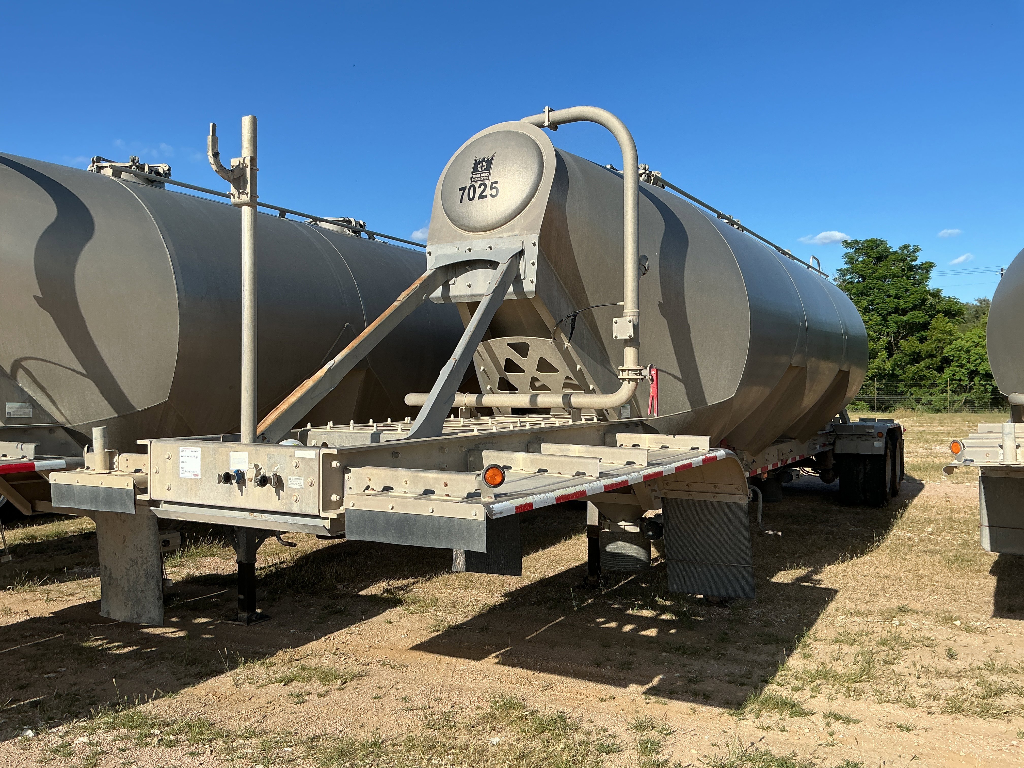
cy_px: 384
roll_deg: +1.7
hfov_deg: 61.7
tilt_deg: +1.2
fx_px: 858
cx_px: 512
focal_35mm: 29
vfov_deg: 48.2
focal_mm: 3
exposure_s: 1/1675
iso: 25
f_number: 1.8
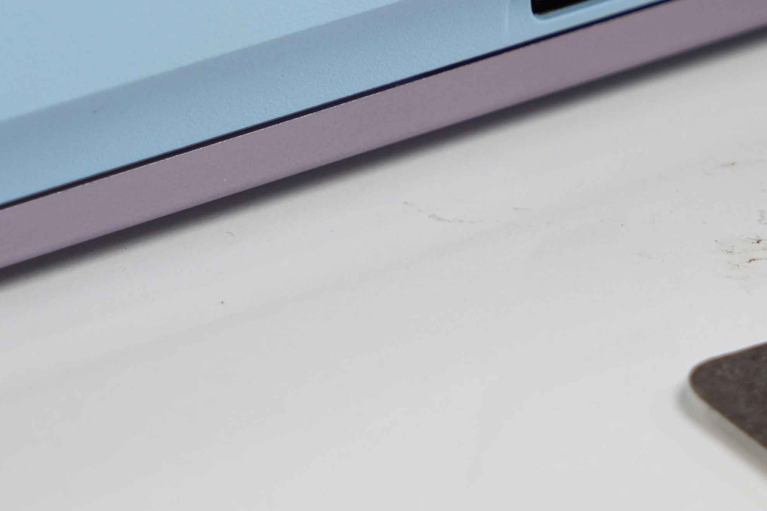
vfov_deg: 8.6
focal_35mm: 157
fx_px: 3347
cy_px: -110
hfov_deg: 13.0
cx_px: 578
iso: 125
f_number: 6.3
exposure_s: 1/80
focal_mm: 44.6
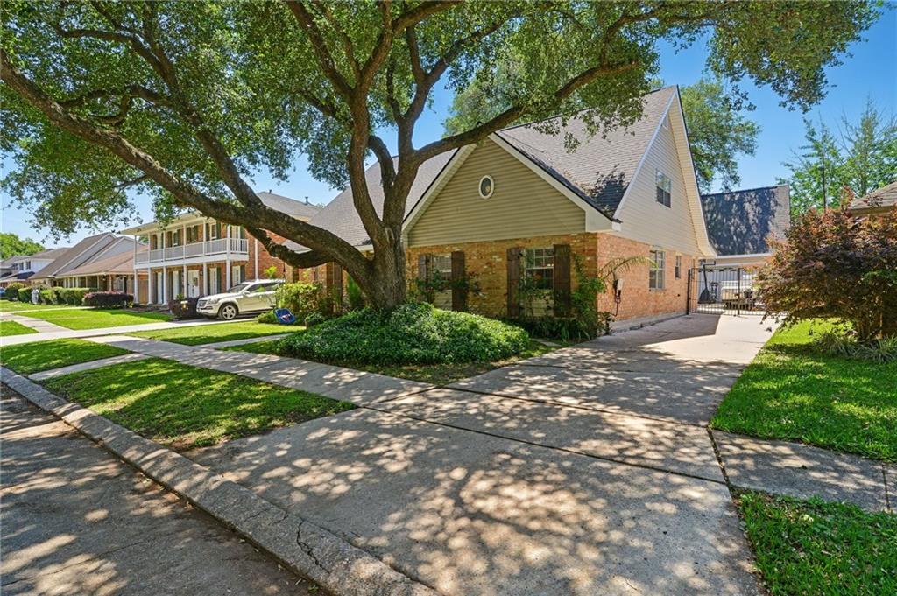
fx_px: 473
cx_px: 448
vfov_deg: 64.5
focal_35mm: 19
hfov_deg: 87.0
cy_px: 298
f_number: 11
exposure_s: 1/160
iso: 400
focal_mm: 19
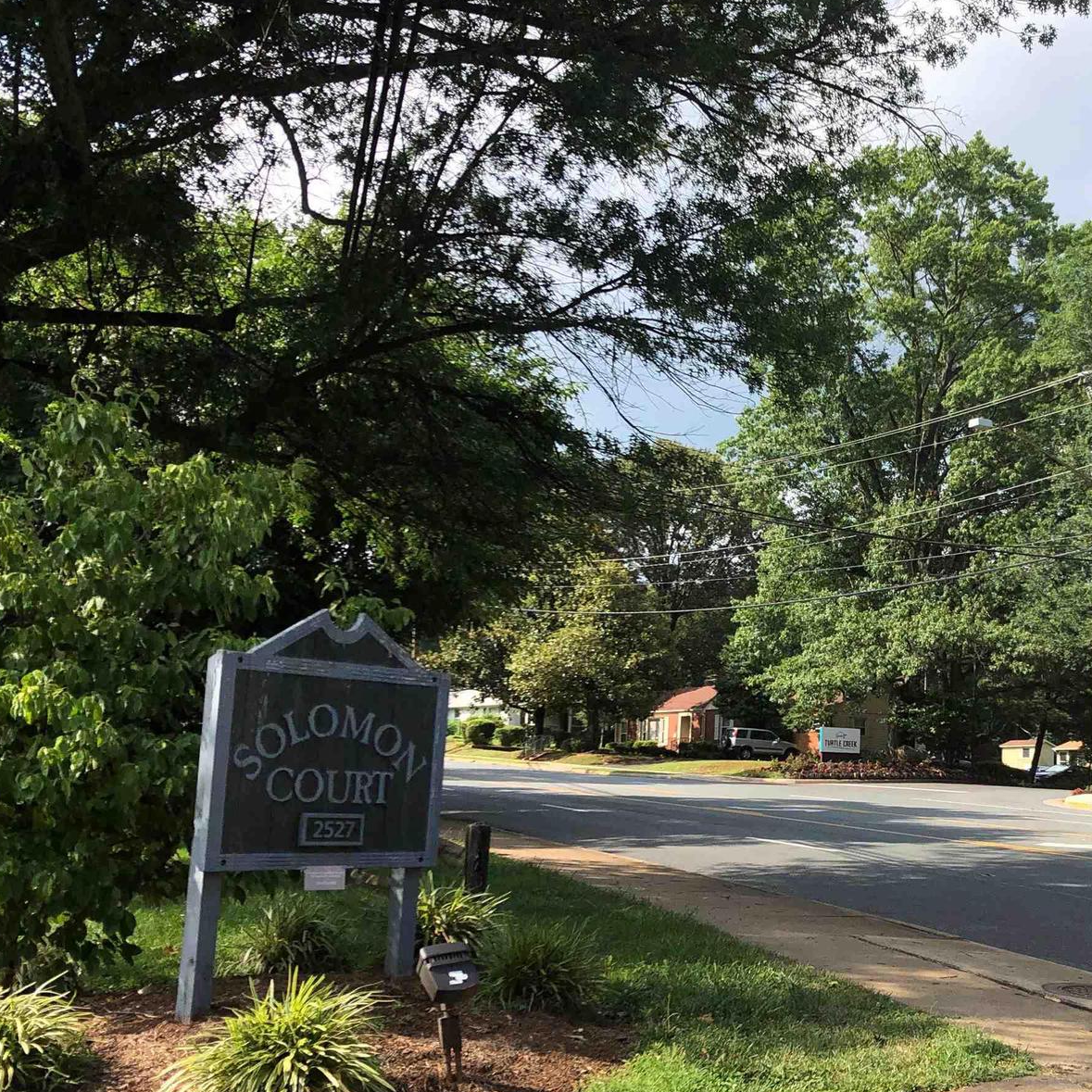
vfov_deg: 39.1
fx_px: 1535
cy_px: 609
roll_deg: -0.7
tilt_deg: +6.7
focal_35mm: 43
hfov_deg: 37.7
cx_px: 877
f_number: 1.8
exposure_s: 1/1799
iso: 20
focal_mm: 4
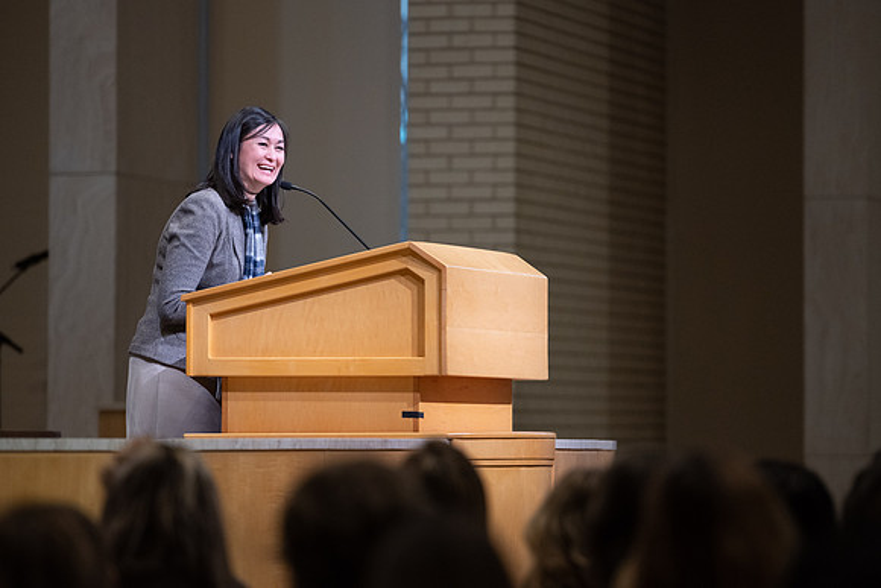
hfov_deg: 9.7
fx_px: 5183
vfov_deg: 6.5
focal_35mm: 212
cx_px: 466
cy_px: 297
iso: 1600
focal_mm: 200
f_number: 3.2
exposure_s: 1/500
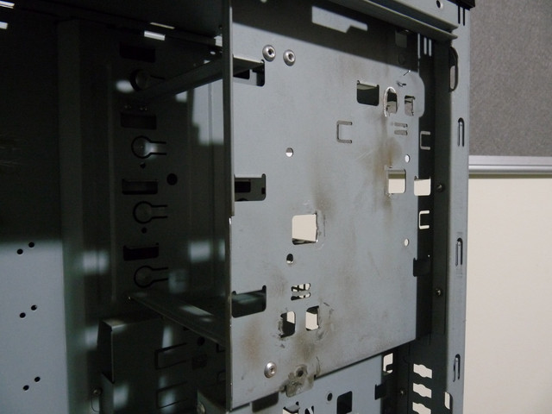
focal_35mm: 27
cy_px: 207
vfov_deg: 51.4
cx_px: 276
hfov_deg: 65.3
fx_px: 431
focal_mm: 4.8
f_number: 3.6
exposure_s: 1/6
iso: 400
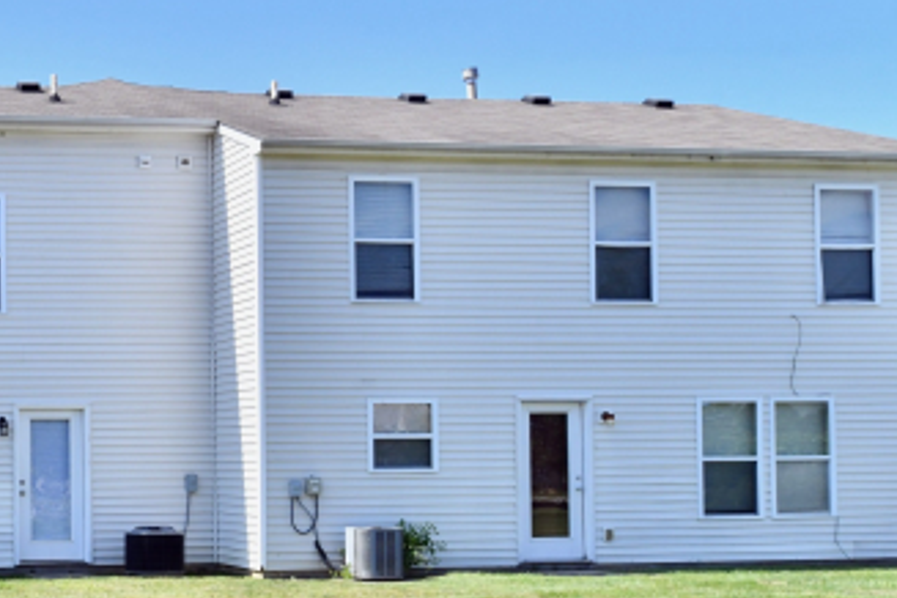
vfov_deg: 24.1
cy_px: 513
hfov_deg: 31.4
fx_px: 1370
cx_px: -129
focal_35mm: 55
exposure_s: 1/640
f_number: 13
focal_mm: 24
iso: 640
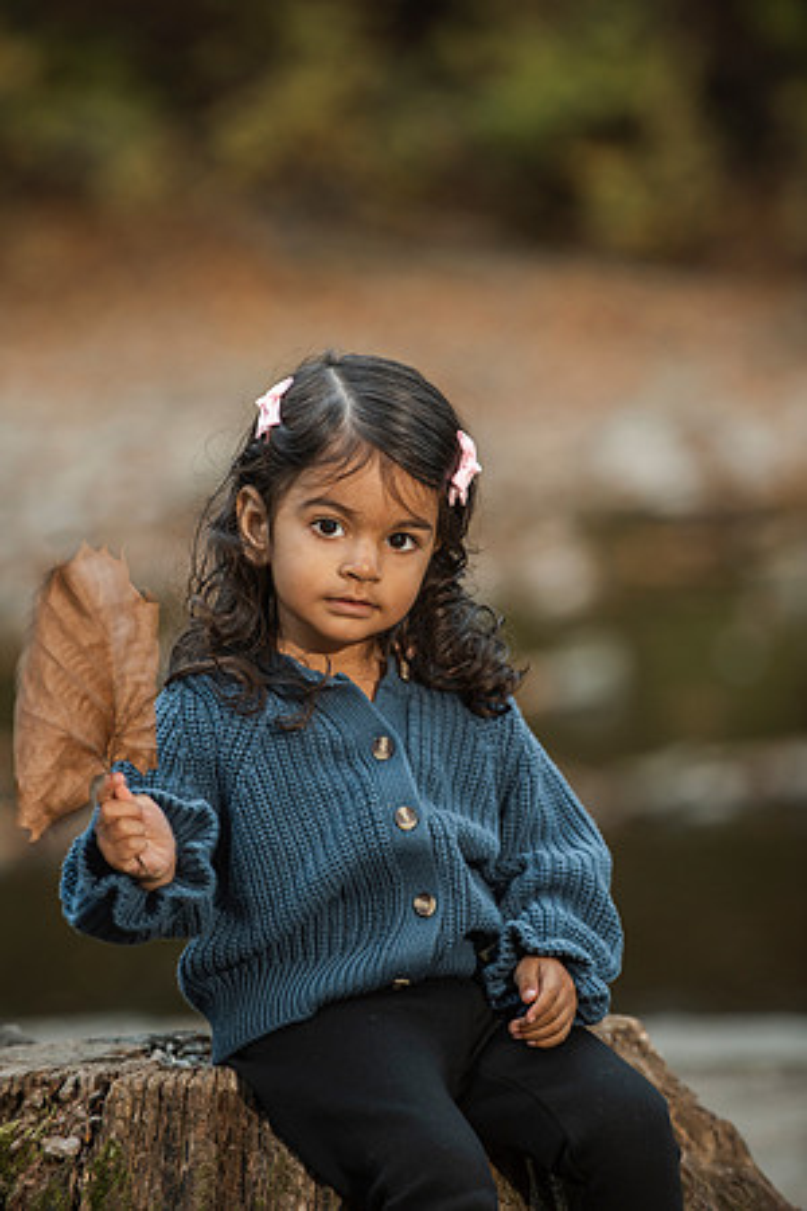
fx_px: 6724
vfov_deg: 10.3
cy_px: 606
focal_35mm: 200
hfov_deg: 6.9
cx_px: 404
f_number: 4
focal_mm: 200
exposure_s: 1/125
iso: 640
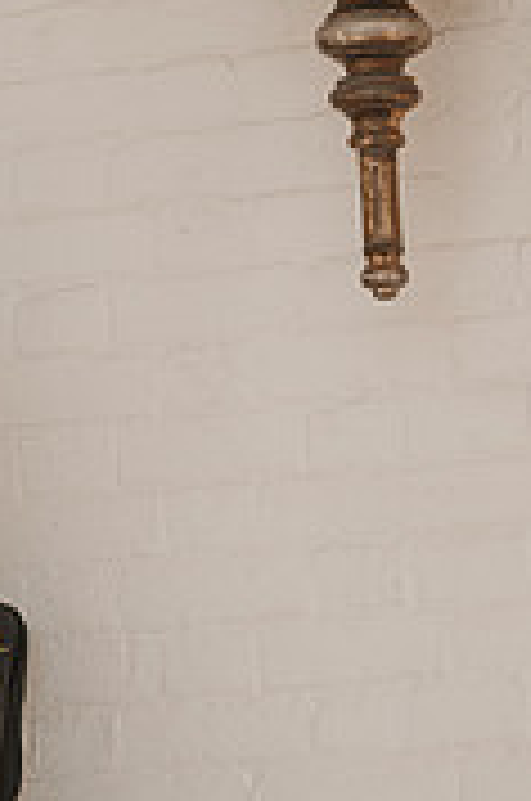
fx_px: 8840
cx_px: -58
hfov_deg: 3.4
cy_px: 490
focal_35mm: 398
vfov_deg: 5.2
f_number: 1.4
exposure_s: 1/500
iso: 32
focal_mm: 105
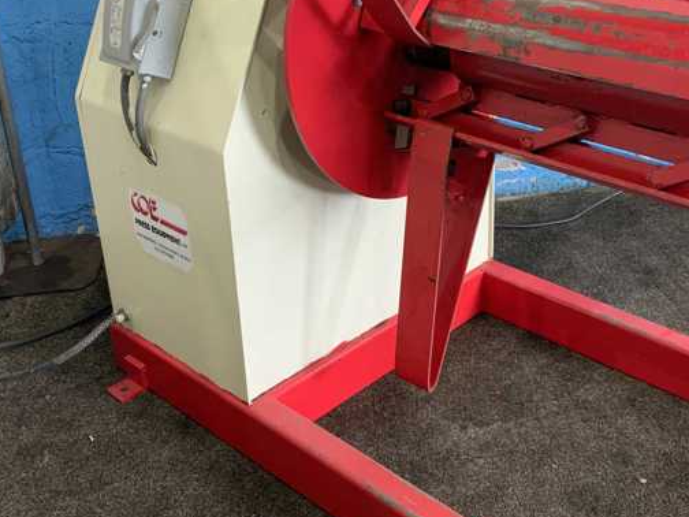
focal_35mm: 46
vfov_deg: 31.3
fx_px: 916
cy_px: 182
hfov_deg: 40.8
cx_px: 450
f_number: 1.8
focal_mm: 3
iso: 80
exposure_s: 1/60
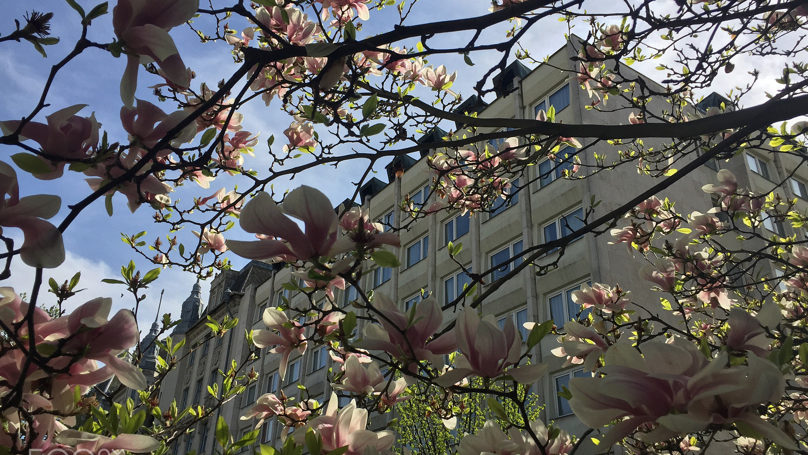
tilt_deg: +28.5
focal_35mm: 32
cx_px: 406
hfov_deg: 61.0
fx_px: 686
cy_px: 221
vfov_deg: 36.7
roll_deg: -2.3
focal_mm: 4.15
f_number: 2.2
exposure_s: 1/2083
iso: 32
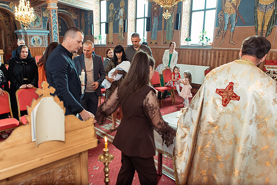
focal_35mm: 28
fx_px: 215
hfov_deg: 65.4
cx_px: 126
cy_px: 78
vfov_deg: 46.2
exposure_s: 1/250
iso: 2500
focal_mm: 24
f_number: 3.5
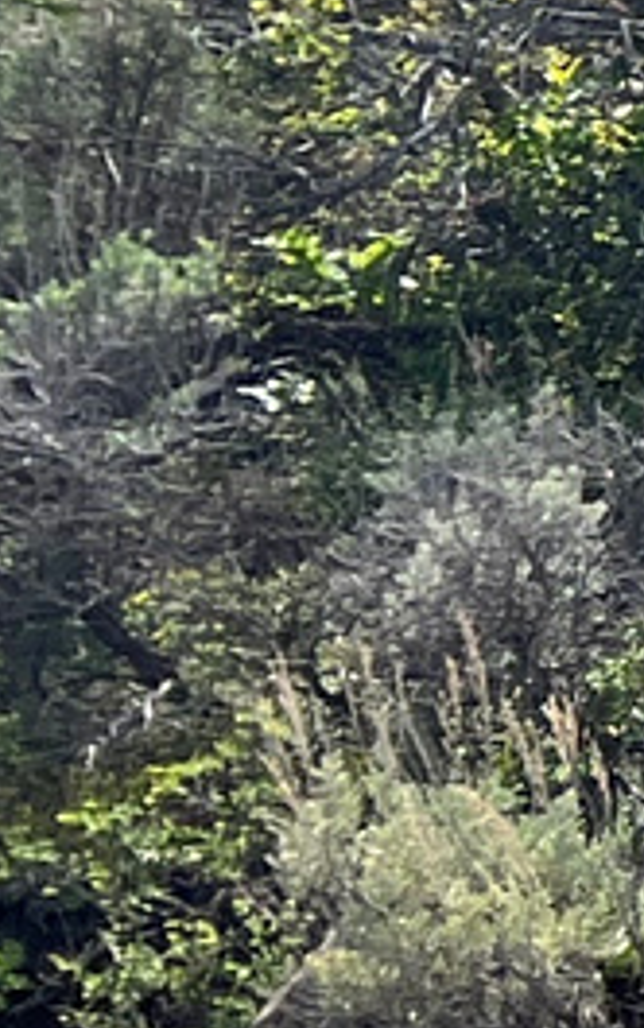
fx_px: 5972
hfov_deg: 4.5
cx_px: 3957
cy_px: 198
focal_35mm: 213
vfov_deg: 9.8
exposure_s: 1/4274
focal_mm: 5.7
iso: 50
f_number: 1.5
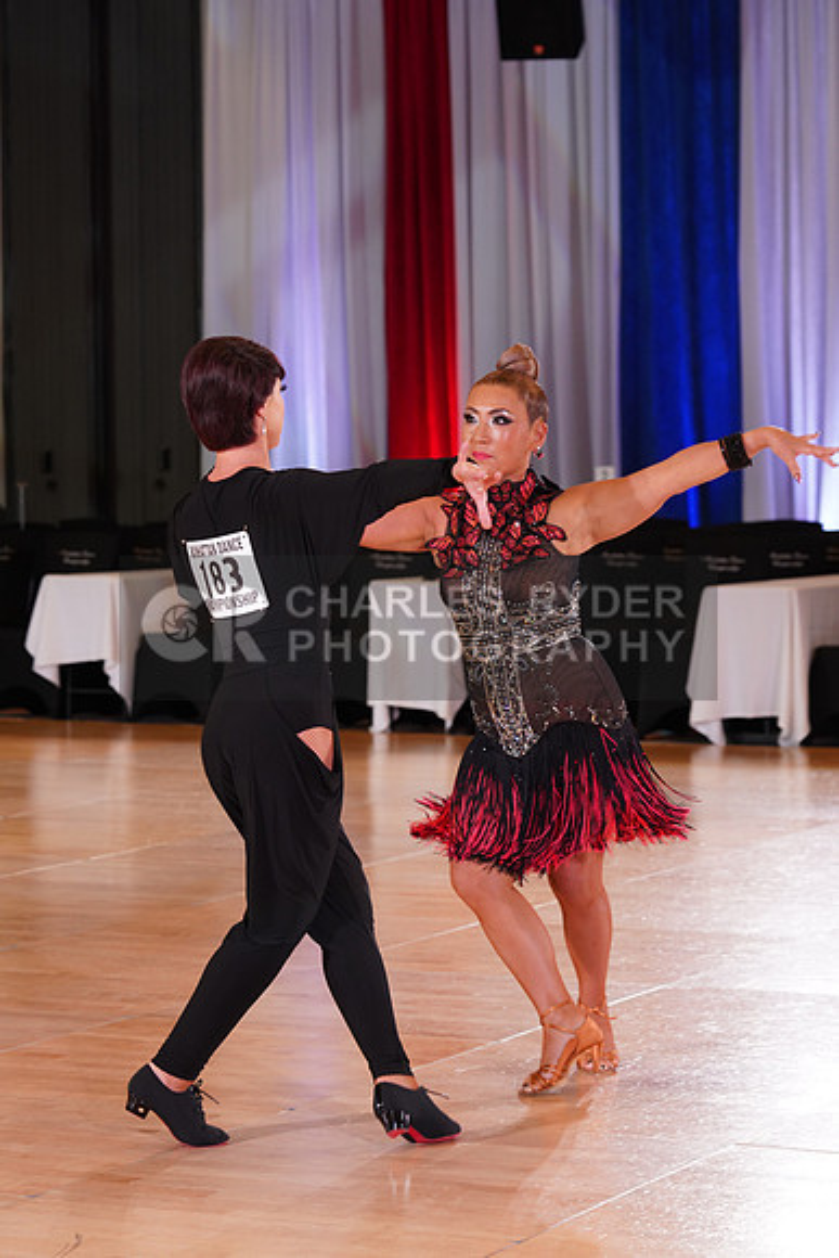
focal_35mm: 105
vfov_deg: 19.5
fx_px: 3668
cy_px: 629
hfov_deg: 13.0
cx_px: 420
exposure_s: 1/160
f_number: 5.6
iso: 1600
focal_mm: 105
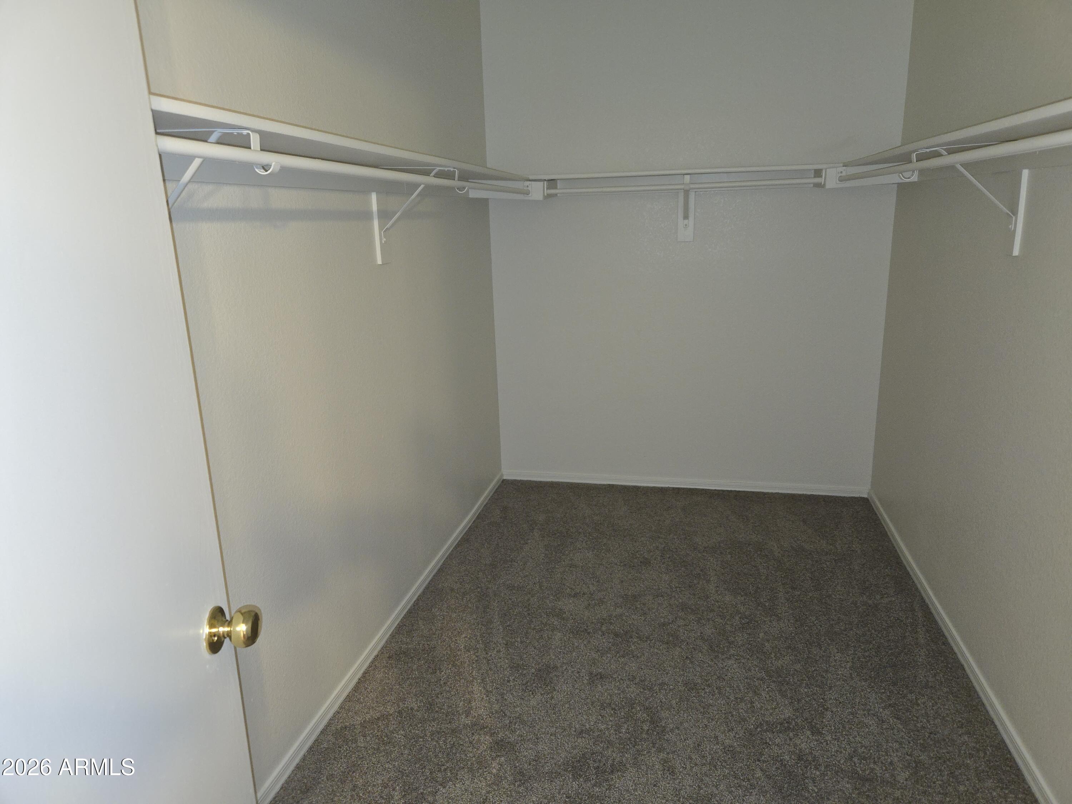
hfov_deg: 73.9
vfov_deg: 58.9
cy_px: 402
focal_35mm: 23
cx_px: 536
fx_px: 712
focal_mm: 5.4
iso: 125
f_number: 1.8
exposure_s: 1/24
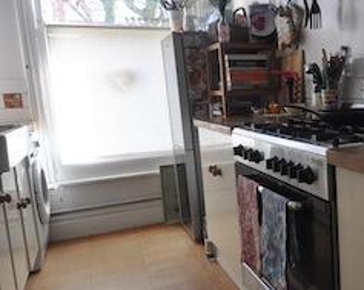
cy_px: 145
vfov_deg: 39.1
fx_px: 409
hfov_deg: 42.9
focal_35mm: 38
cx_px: 344
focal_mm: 10
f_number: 5
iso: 400
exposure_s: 1/100
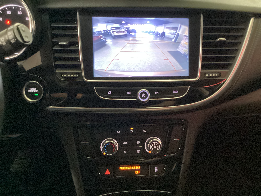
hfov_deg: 58.4
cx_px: 130
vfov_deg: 45.4
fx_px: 234
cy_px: 98
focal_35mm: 31
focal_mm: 3.3
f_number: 2.4
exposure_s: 1/30
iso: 800
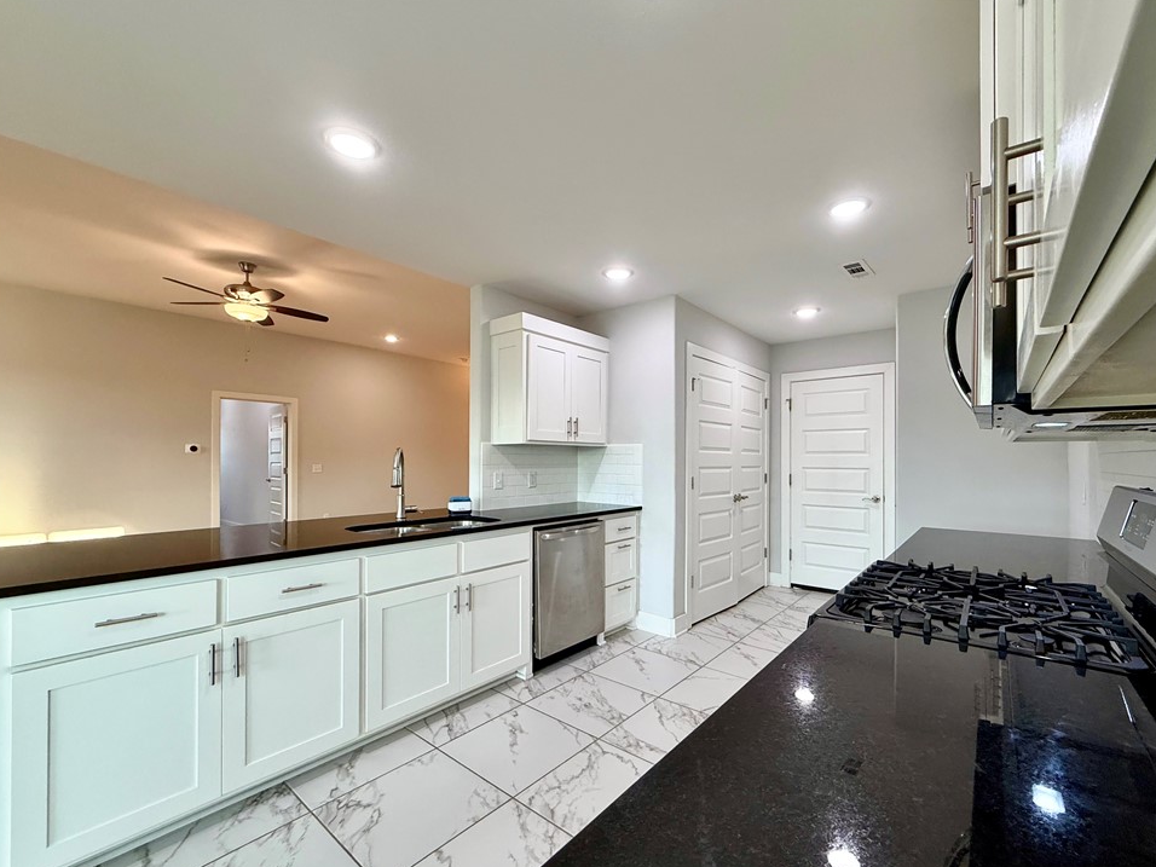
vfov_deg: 81.7
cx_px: 606
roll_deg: +0.1
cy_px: 457
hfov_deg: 98.1
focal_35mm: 15
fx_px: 501
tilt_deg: +1.0
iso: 200
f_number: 2.2
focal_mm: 2.22
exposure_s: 1/120
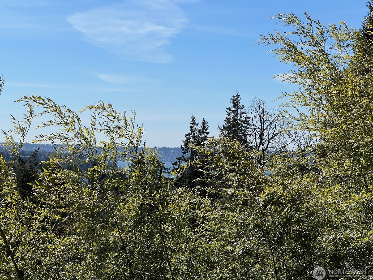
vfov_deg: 18.9
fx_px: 841
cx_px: 185
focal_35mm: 78
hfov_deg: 25.0
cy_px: 141
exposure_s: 1/1376
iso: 32
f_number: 2.8
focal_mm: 9
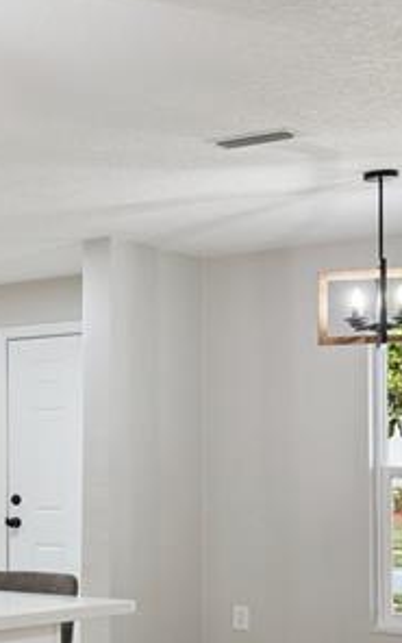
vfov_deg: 26.8
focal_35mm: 76
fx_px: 1328
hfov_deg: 14.4
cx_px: -395
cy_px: 487
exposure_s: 1/8
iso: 200
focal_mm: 21.5
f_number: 9
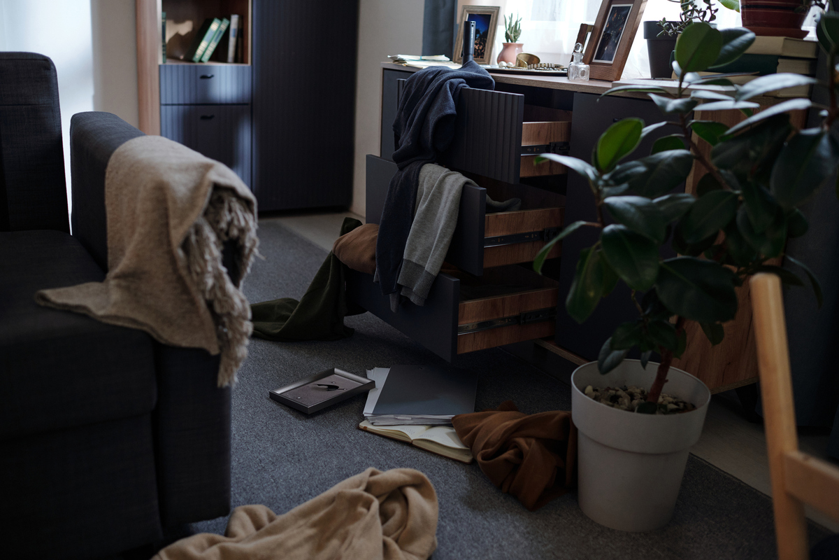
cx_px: 420
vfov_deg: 37.9
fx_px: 816
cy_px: 280
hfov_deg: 54.4
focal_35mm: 35
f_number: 2.5
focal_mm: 35
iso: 1000
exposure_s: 1/125
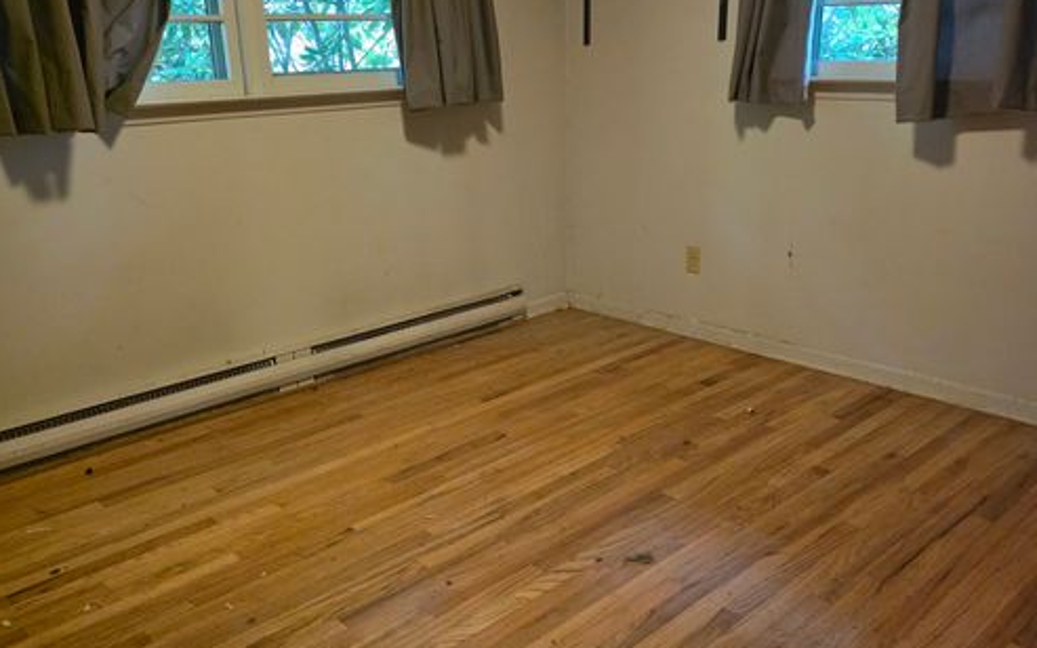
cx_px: 520
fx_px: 933
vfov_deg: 38.3
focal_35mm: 33
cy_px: 355
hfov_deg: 58.1
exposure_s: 1/120
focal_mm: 6.3
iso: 2000
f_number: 1.7
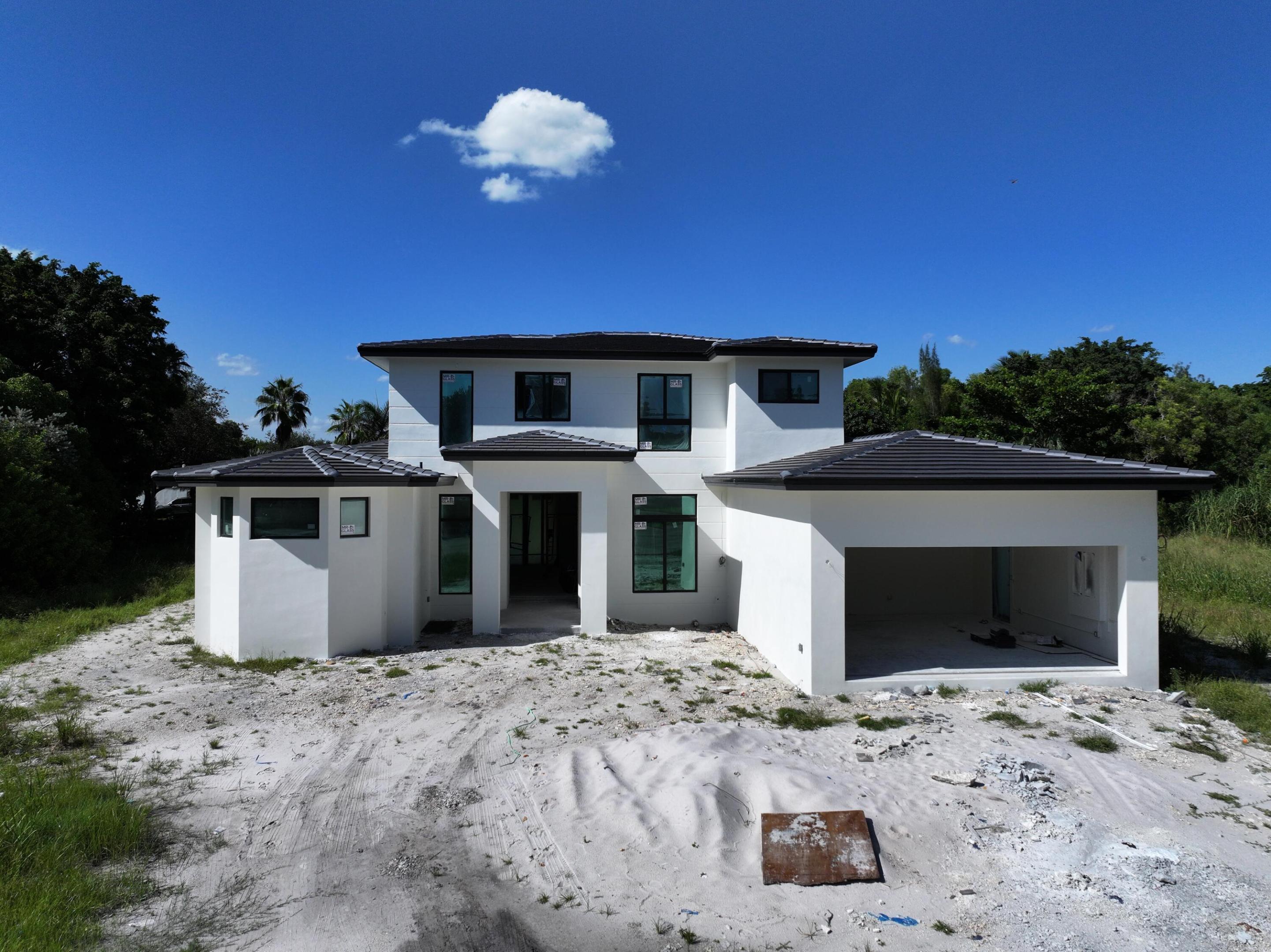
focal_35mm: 24
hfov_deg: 71.6
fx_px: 881
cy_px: 476
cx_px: 636
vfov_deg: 56.8
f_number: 2.8
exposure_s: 1/5000
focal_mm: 12.29
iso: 100
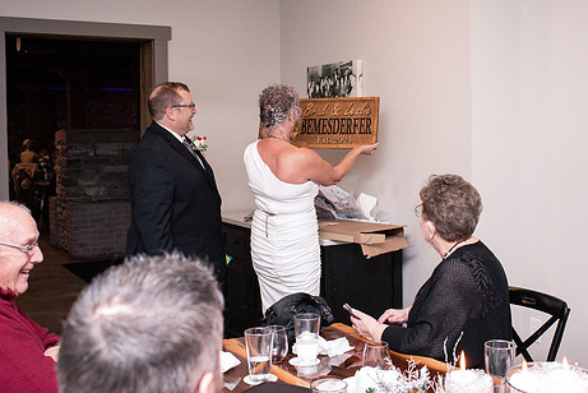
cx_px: 342
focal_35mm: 44
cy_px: 159
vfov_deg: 30.5
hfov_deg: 44.3
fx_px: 719
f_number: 5.6
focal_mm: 35
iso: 2500
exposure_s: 1/200
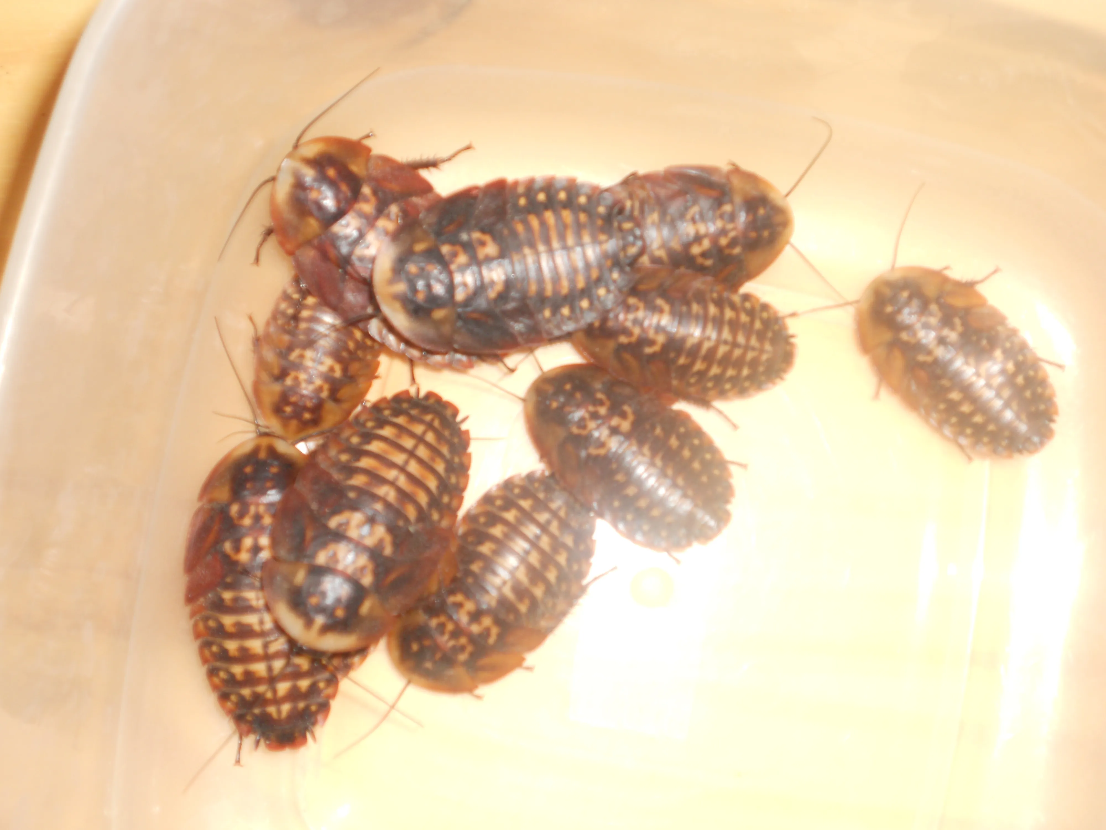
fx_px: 1470
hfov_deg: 41.2
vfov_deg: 31.5
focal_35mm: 46
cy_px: 415
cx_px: 553
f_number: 4.3
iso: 80
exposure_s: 1/30
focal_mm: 8.2
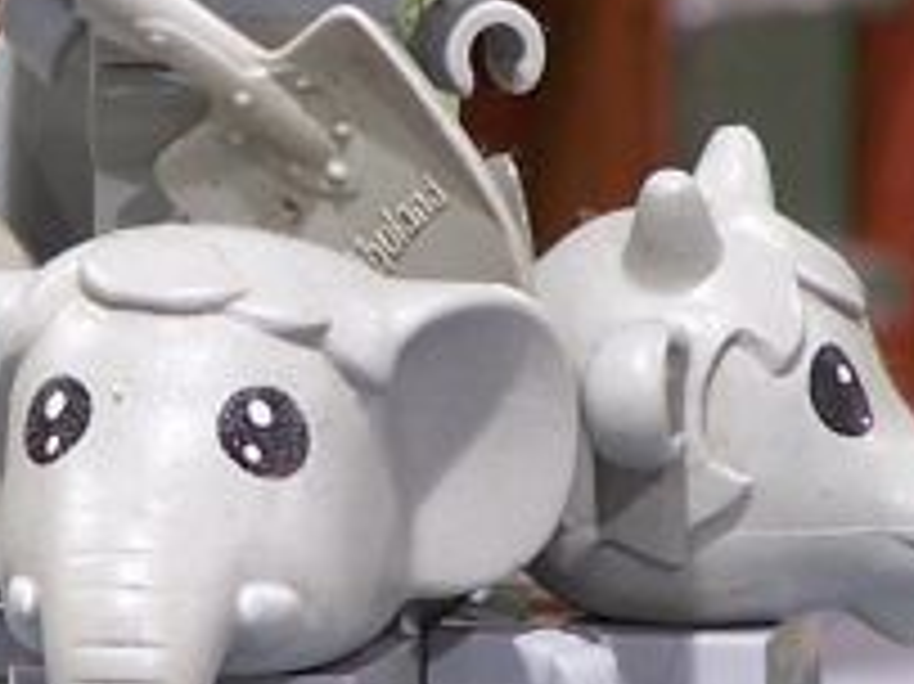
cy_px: 360
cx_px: 225
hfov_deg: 1.8
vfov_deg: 1.4
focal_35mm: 1098
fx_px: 28974
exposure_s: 1/3
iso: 80
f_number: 3.2
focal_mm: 36.2
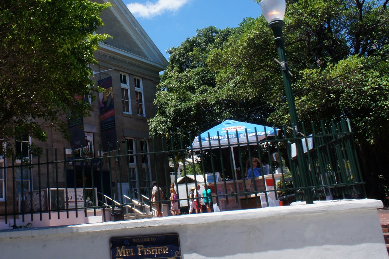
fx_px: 422
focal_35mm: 39
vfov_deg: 34.0
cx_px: 119
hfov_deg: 48.4
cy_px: 96
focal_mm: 16
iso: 400
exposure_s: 1/250
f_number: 13
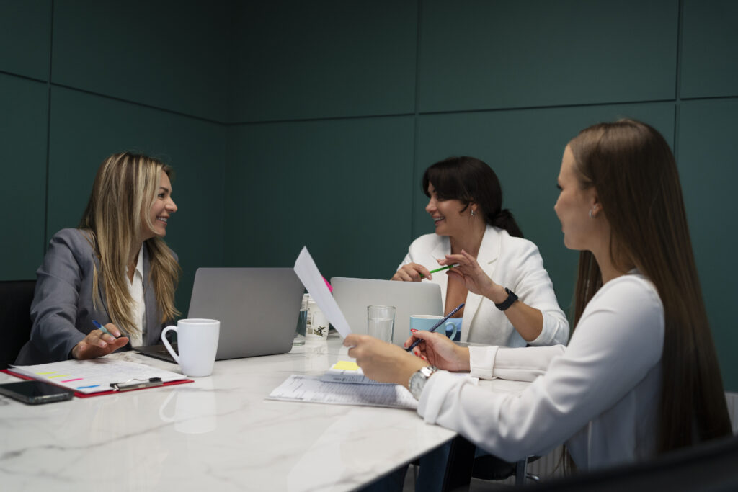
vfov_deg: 37.9
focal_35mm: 35
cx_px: 369
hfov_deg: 54.4
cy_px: 246
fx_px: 718
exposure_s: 1/250
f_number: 2.8
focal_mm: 35
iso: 640
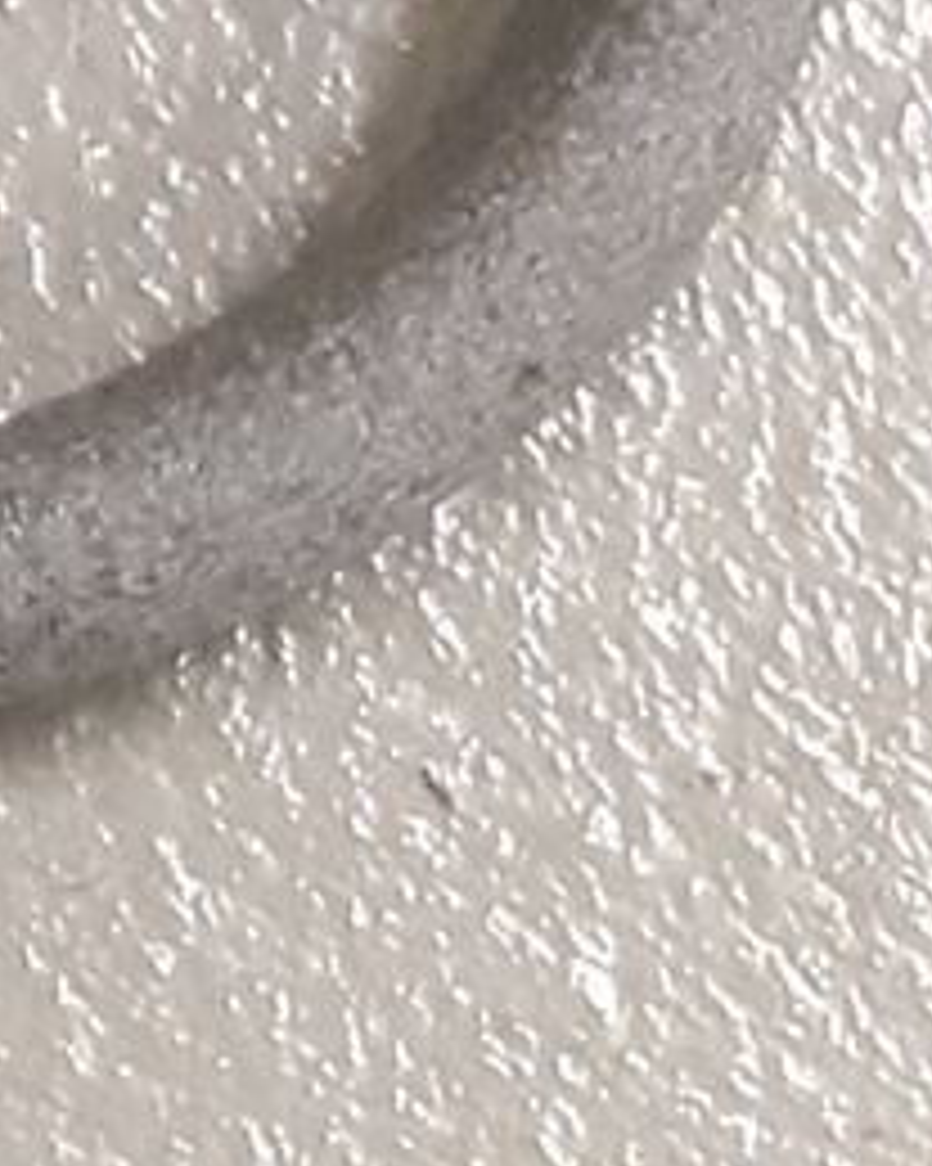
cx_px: -3174
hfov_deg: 6.0
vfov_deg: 8.8
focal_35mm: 201
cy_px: -1589
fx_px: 6934
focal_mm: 3.93
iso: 250
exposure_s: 1/50
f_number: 1.7
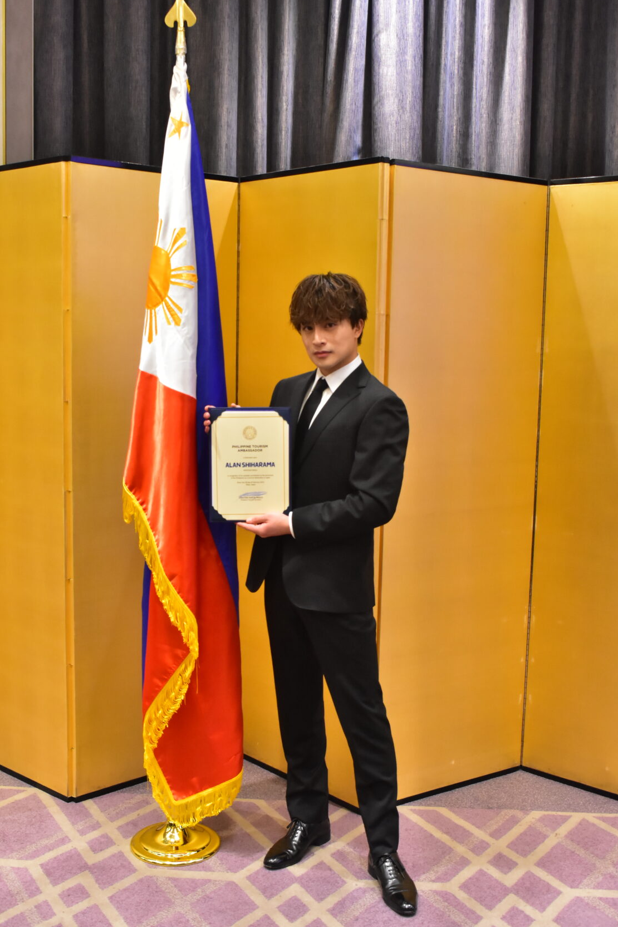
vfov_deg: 47.9
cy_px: 462
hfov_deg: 33.0
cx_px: 289
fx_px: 1044
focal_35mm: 41
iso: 2500
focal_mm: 25
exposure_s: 1/80
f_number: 6.3
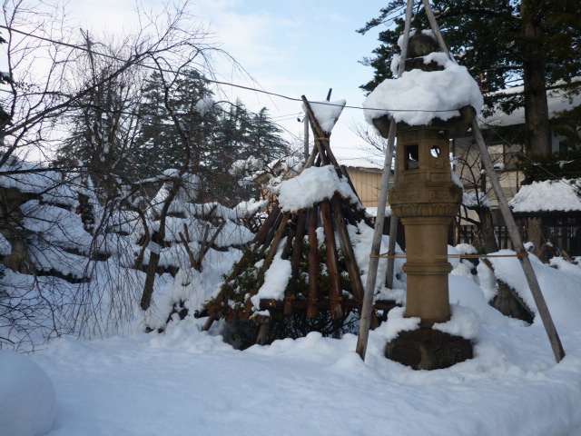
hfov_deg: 55.4
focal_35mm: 33
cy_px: 218
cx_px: 290
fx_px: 554
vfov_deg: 42.9
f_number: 2.8
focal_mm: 5.5
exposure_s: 1/500
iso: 80
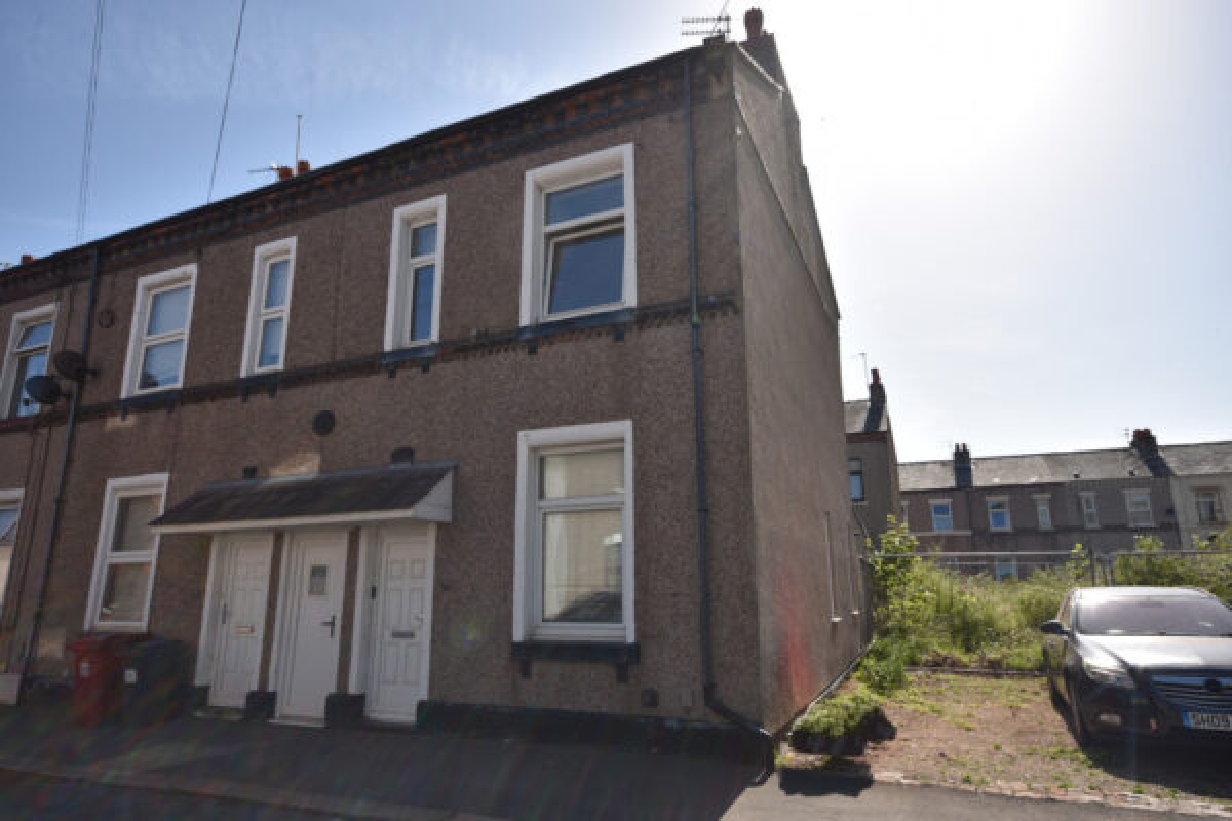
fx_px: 719
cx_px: 616
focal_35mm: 21
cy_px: 410
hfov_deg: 81.2
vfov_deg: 59.5
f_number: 9
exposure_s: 1/250
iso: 100
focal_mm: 14
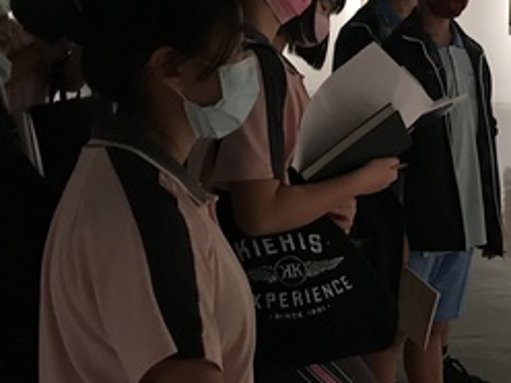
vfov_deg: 18.7
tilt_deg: -8.6
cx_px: 429
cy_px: 174
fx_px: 1166
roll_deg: -0.9
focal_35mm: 79
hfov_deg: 24.2
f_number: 1.8
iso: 100
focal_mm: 3.99
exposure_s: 1/15
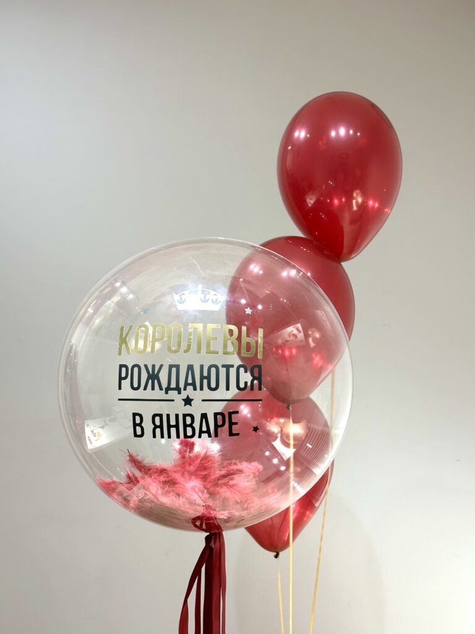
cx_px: 238
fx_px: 878
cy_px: 317
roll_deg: -0.9
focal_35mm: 48
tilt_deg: -1.0
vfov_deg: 39.7
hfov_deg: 30.3
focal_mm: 6.86
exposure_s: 1/50
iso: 64
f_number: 1.78
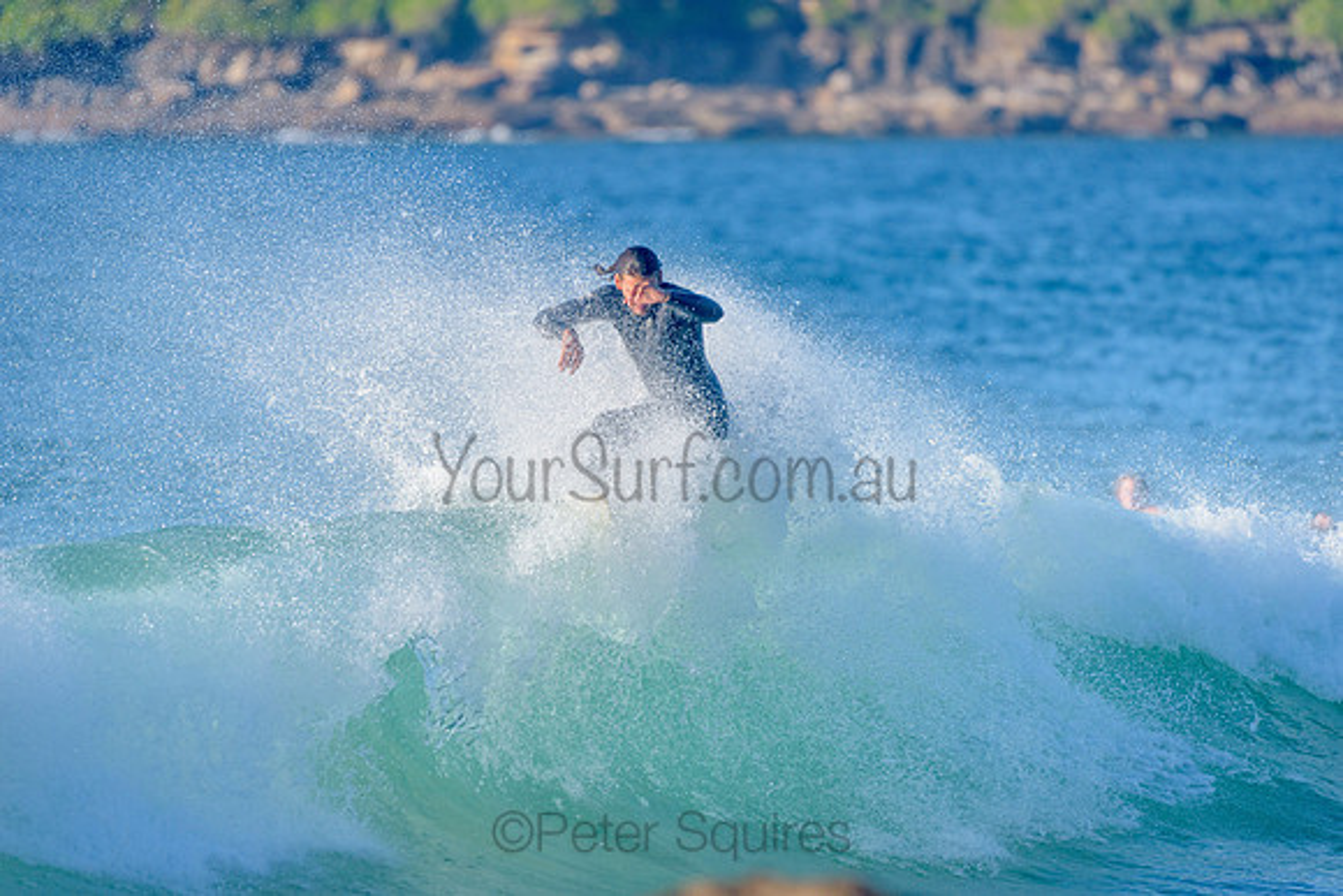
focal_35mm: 500
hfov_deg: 4.1
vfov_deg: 2.7
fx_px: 18667
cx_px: 672
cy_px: 448
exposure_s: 1/2000
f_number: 5.6
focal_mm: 500
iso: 400
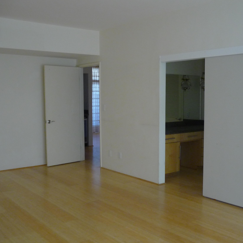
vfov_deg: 42.8
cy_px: 121
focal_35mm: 39
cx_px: 135
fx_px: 310
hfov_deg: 42.8
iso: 200
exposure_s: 1/30
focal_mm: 5.5
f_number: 2.8
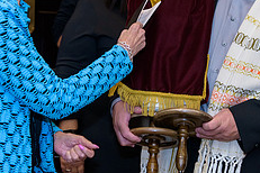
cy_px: -1
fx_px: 816
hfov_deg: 18.1
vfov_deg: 12.0
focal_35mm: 113
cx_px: 168
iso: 1250
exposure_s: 1/125
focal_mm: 45
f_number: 3.2
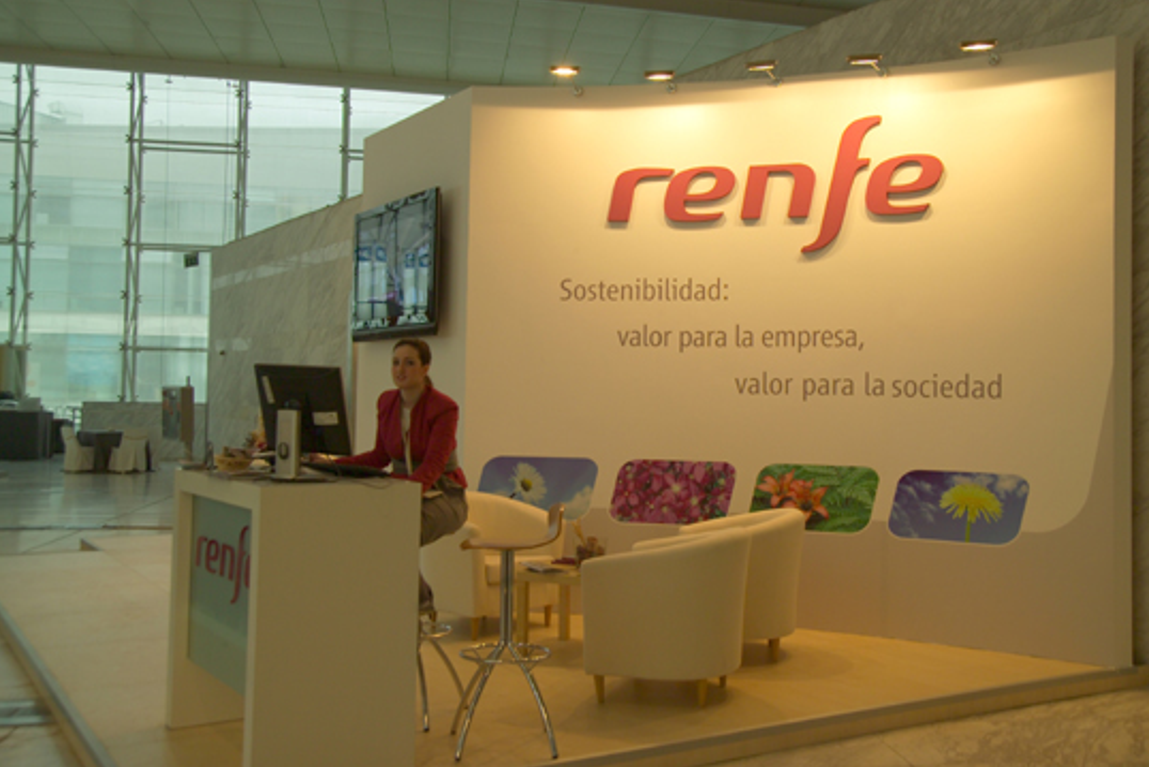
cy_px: 344
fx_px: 1245
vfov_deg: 34.2
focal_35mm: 39
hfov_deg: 49.5
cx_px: 617
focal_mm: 35
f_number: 6.7
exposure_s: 1/20
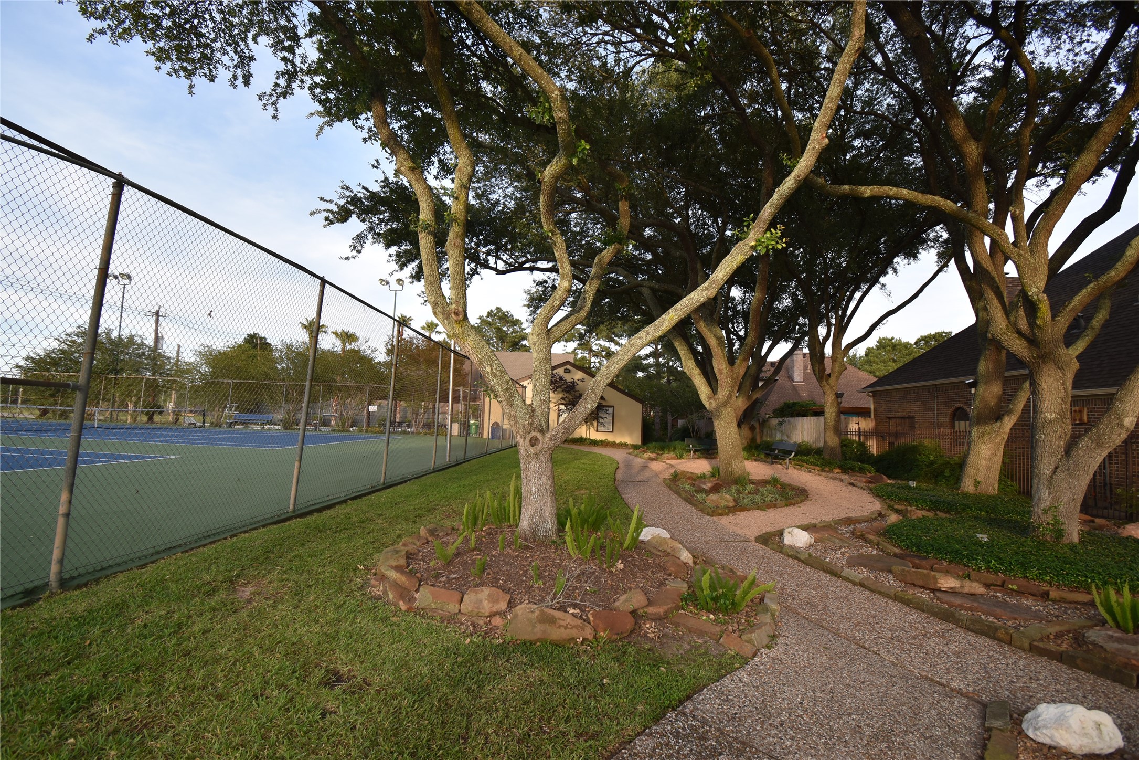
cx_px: 570
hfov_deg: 100.4
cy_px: 380
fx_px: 475
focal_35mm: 15
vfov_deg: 77.3
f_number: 5.6
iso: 125
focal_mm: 10
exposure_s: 1/125
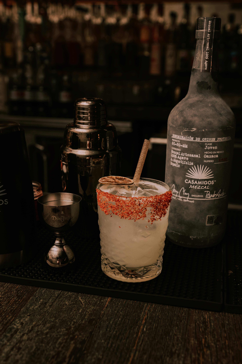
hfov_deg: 30.5
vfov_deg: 44.5
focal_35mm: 44
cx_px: 121
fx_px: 444
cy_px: 182
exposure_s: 1/200
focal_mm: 44
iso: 1250
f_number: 5.6
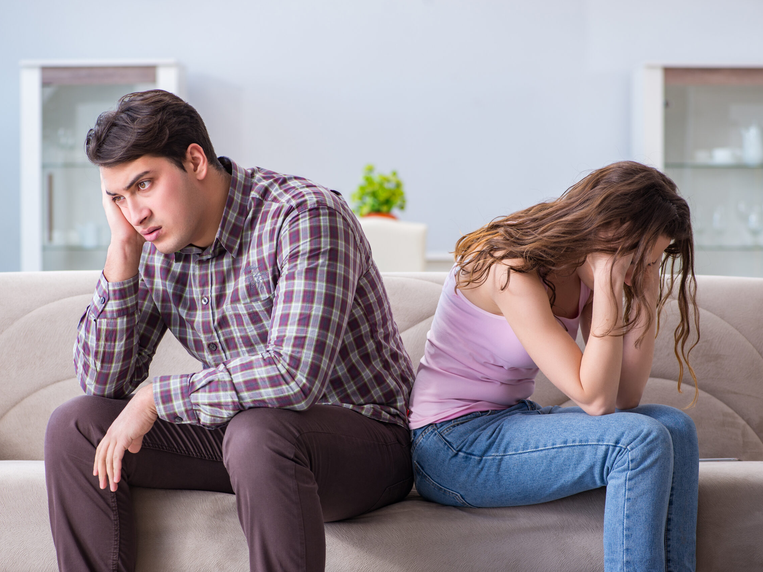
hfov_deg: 17.3
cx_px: 352
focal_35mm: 114
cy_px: 287
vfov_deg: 13.0
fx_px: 2513
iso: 200
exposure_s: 1/100
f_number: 5
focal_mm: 105
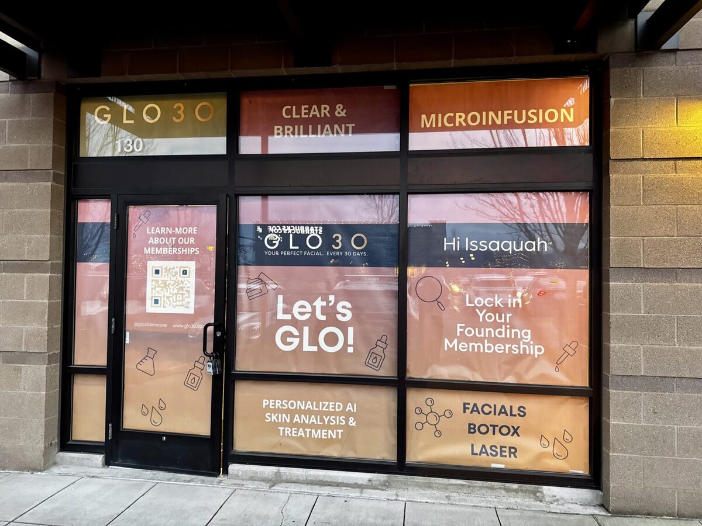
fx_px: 487
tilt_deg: +0.3
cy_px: 263
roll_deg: -1.3
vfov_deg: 56.8
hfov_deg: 71.6
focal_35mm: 24
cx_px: 351
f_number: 1.78
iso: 640
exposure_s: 1/40
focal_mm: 6.76
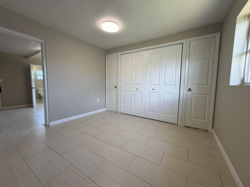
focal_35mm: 14
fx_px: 101
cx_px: 125
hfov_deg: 102.1
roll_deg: +0.2
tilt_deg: -5.1
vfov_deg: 85.7
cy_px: 94
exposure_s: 1/120
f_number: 2.2
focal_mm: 2.22
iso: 160
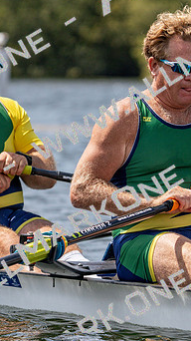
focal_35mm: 444
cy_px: 162
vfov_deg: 4.9
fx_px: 4004
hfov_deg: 2.7
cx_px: 154
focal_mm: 250
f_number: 5.6
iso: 320
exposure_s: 1/2000
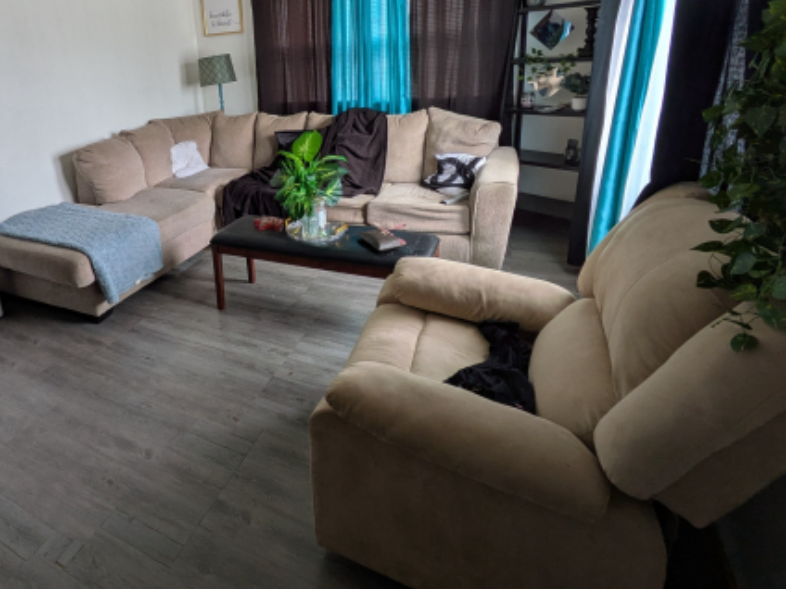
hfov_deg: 73.1
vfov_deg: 59.3
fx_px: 500
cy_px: 185
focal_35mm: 22
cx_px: 237
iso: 58
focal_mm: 1.83
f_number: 2.2
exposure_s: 1/40
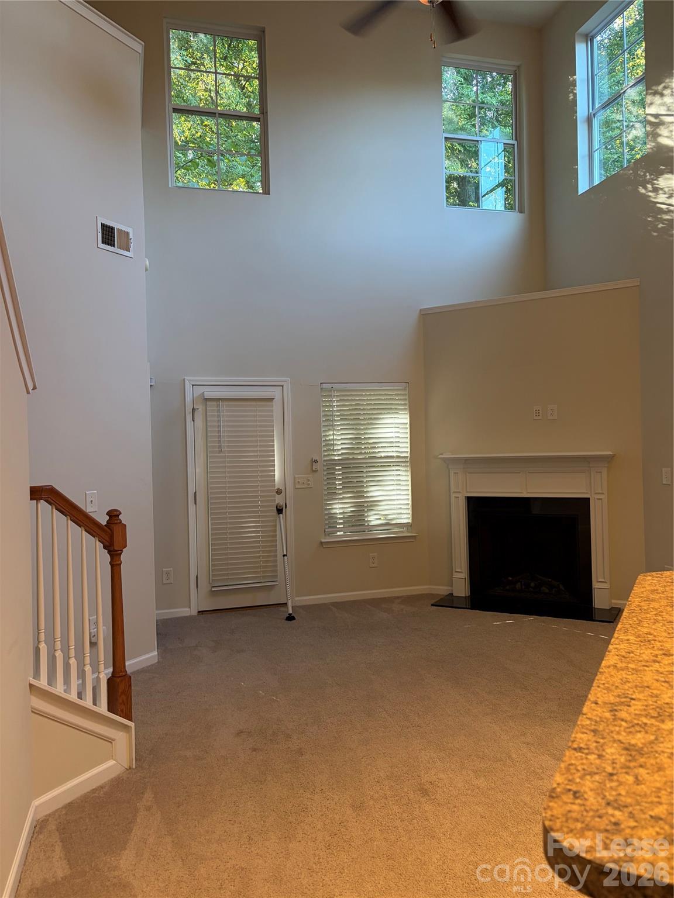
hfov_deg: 53.1
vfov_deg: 67.3
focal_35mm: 26
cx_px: 337
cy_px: 449
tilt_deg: -1.4
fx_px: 675
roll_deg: +1.5
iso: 125
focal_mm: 5.96
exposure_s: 1/60
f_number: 1.6
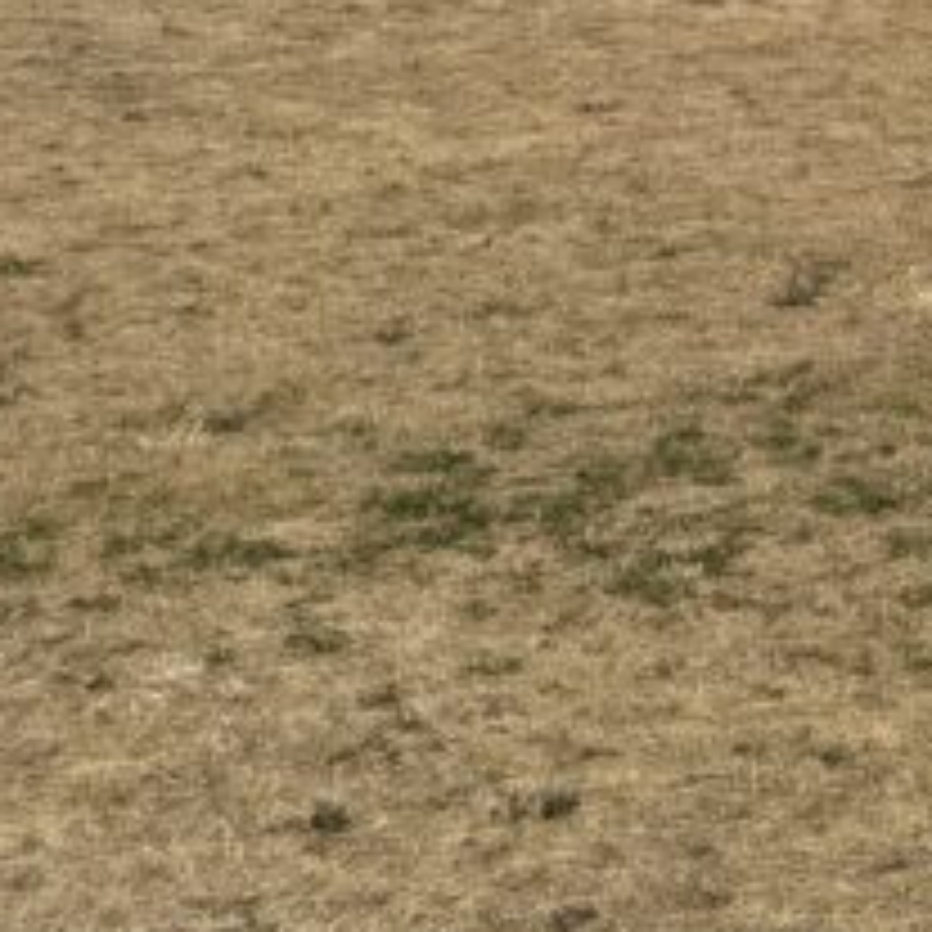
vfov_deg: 15.2
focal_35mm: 105
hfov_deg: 15.1
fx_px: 3198
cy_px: -531
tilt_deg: +1.0
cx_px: 1468
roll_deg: +0.6
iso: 80
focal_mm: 6.76
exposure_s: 1/6410
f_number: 1.78
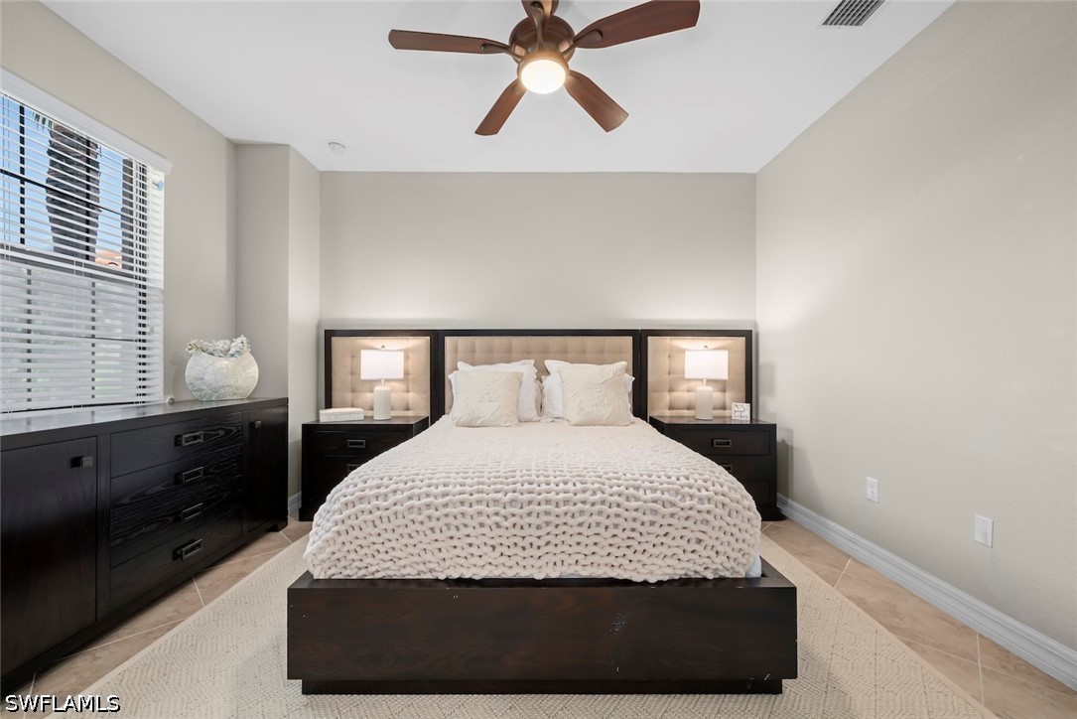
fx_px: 419
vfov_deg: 81.2
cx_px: 538
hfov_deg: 104.2
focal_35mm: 14
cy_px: 360
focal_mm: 14
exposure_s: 1
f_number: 11
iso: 400
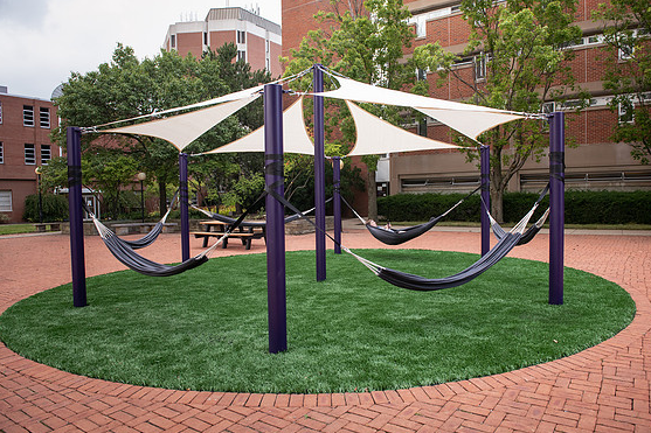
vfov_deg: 51.3
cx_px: 333
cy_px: 222
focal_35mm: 25
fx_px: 452
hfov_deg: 71.5
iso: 500
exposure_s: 1/250
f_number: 5
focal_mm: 24
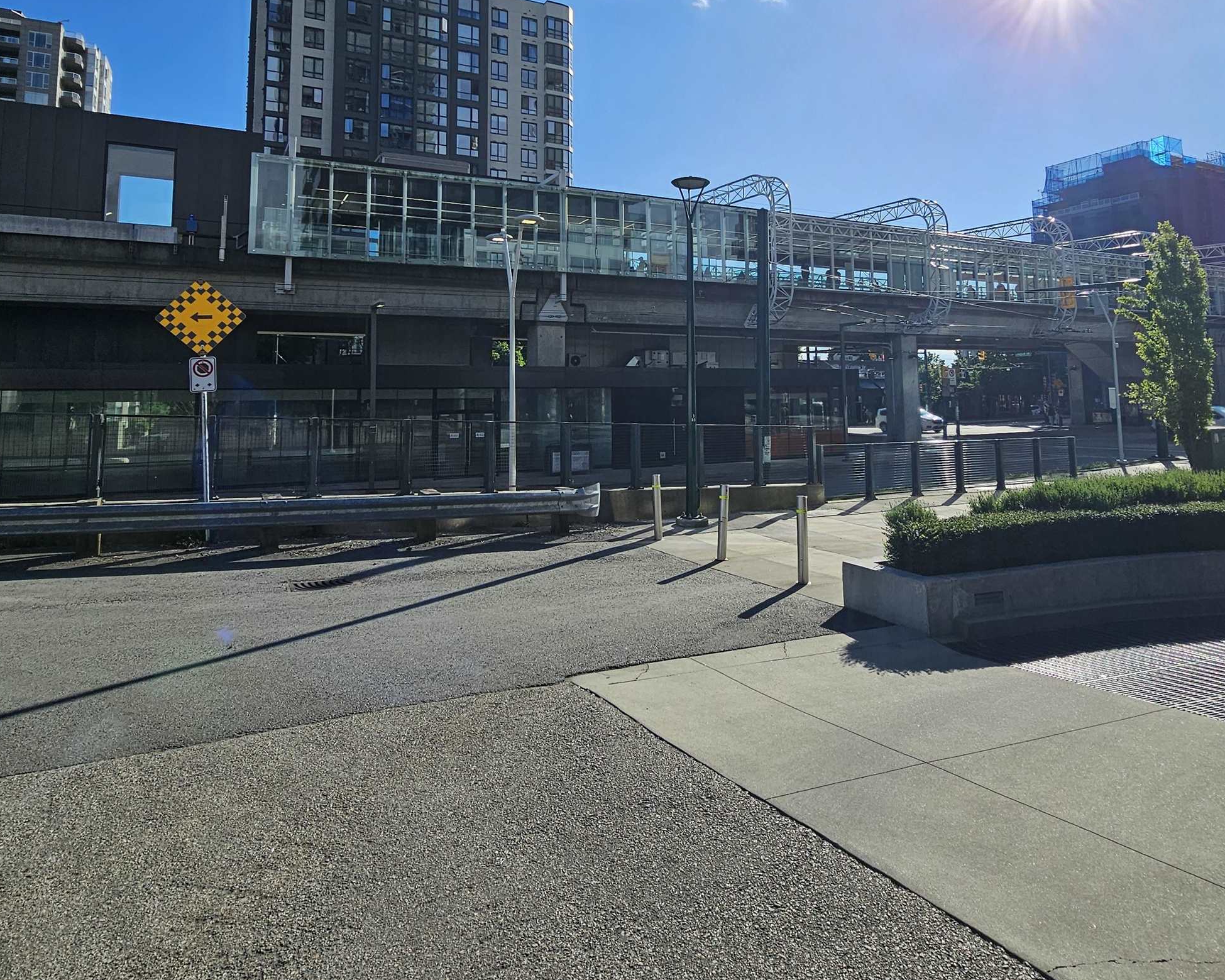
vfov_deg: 65.8
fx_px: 725
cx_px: 615
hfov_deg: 80.4
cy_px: 305
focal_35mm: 20
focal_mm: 2.2
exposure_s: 1/3455
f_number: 2.2
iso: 50
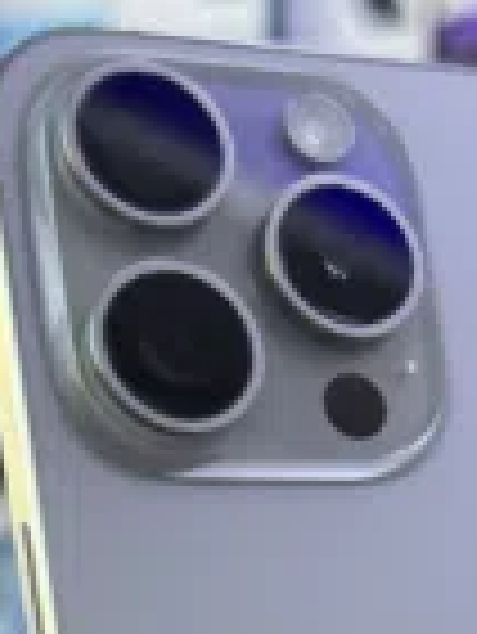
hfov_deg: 14.8
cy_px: 827
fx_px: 1816
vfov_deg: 18.4
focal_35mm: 99
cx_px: 400
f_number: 1.78
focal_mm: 6.76
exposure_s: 1/139
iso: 64
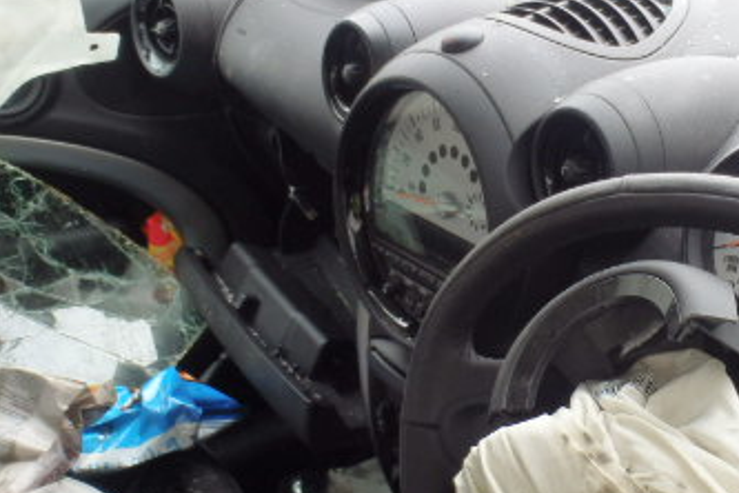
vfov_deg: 24.2
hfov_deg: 34.8
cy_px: 273
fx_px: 1149
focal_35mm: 56
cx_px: 566
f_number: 3.9
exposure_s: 1/100
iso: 125
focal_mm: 5
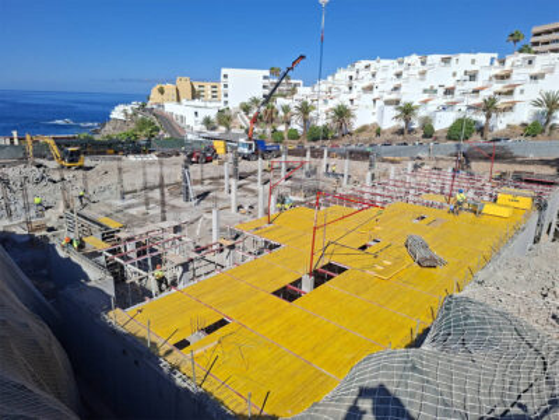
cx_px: 280
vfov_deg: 58.9
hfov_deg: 73.9
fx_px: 371
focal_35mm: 23
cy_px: 210
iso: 50
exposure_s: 1/3922
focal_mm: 5.5
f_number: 1.8
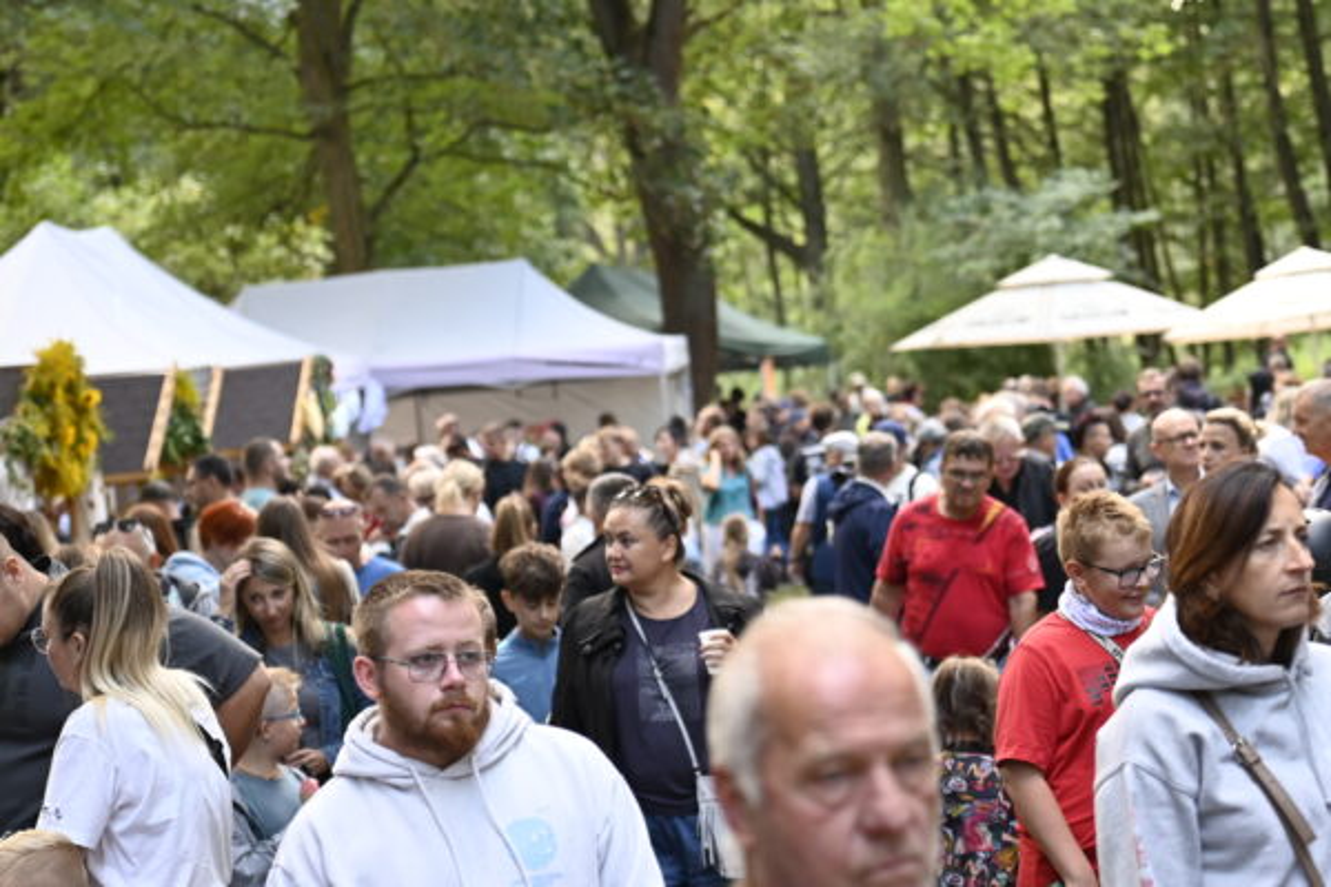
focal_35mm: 87
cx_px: 666
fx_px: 3216
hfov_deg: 23.4
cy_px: 444
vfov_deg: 15.7
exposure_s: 1/160
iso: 400
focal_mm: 58
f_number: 2.8
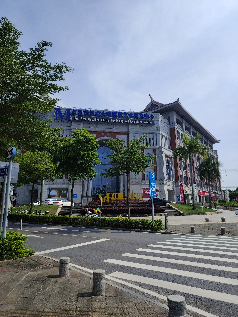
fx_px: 220
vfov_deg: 71.6
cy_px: 158
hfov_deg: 56.8
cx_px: 119
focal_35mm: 24
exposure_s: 1/1320
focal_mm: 5.25
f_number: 1.75
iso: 100
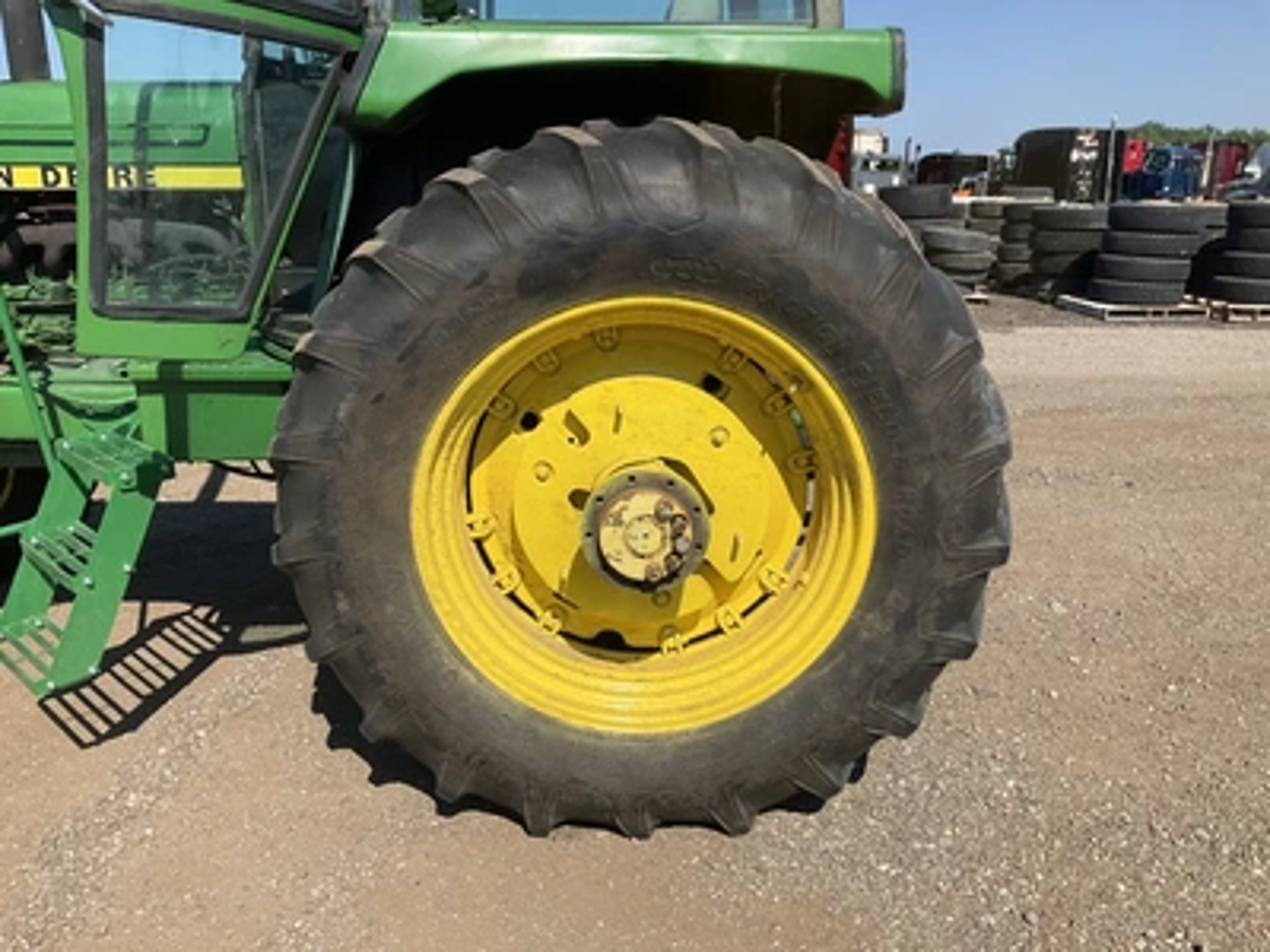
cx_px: 635
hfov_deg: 61.7
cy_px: 476
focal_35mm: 29
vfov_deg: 48.2
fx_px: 1064
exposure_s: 1/2141
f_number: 1.8
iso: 25
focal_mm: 3
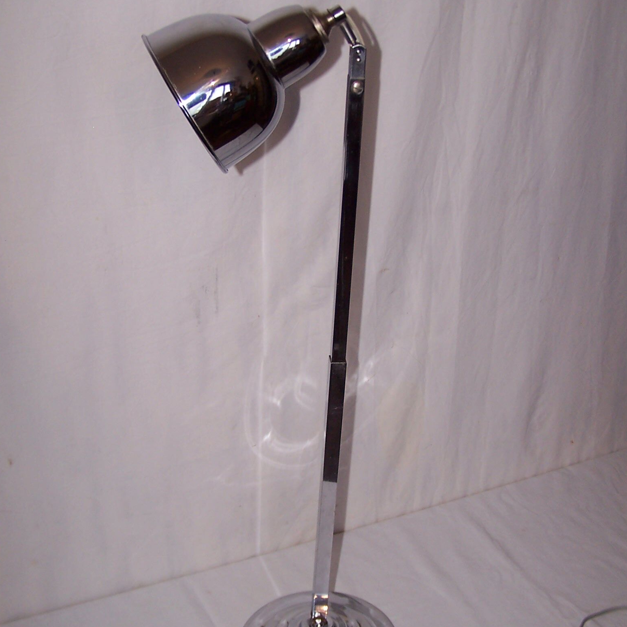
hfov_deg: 34.0
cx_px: 312
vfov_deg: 34.0
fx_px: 1025
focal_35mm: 50
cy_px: 322
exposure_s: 1/60
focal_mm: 6.3
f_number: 2.8
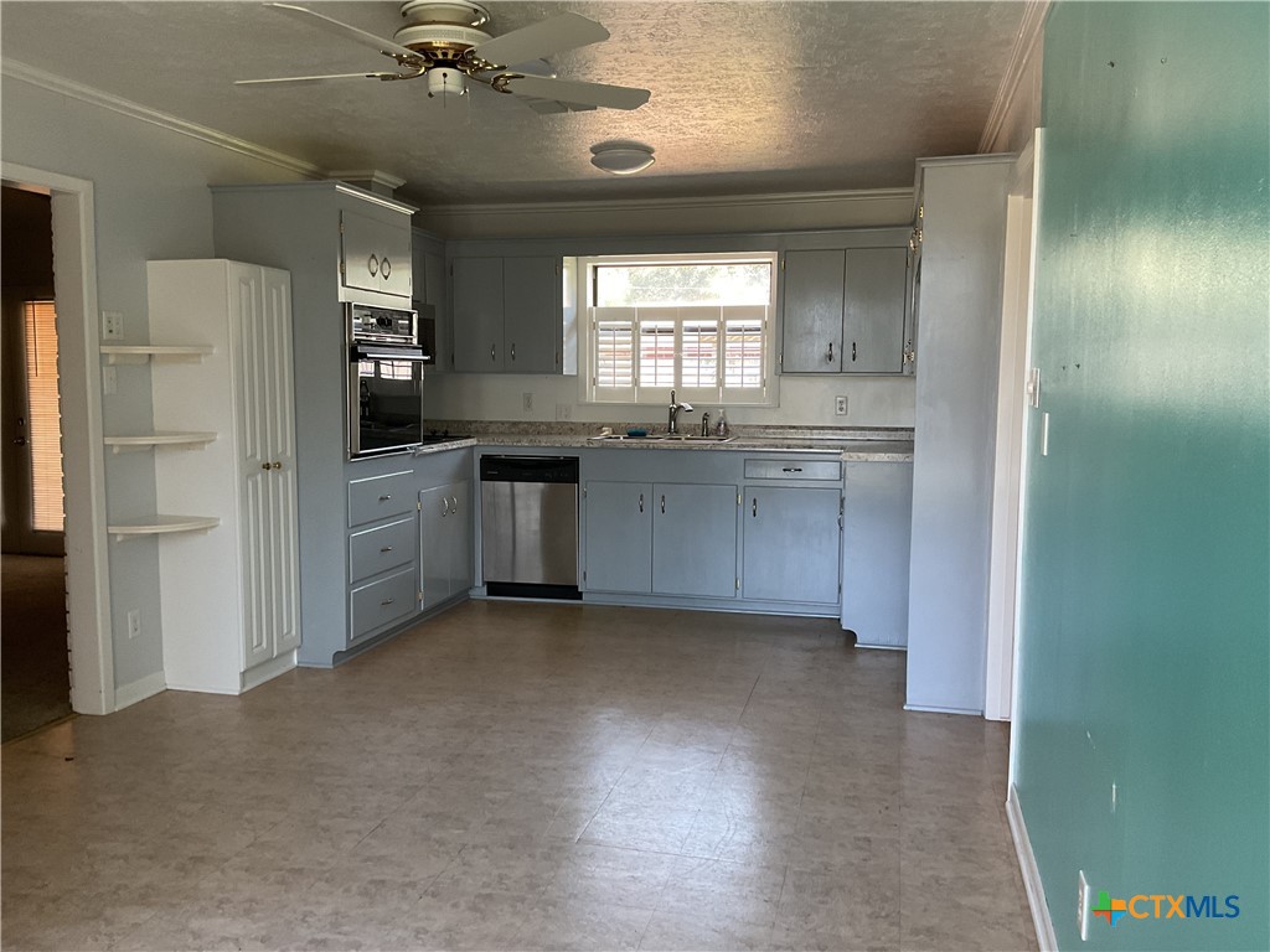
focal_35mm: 29
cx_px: 635
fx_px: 1064
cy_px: 476
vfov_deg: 48.2
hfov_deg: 61.7
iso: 100
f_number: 1.8
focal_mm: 3
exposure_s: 1/50
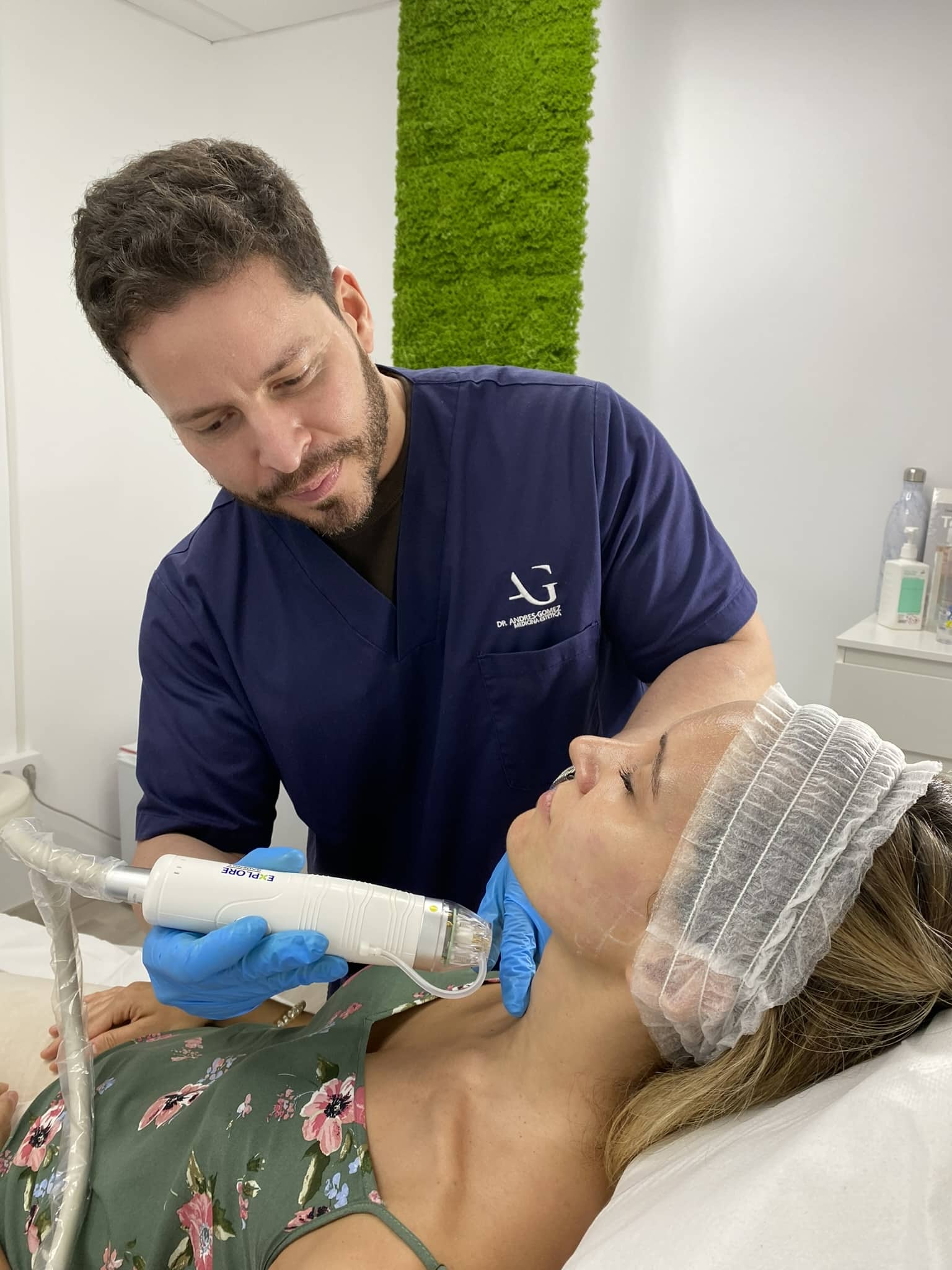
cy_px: 635
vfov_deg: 67.3
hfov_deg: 53.1
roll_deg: -2.8
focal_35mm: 26
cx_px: 476
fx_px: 953
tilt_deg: -10.0
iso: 100
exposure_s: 1/100
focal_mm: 4.25
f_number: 1.8
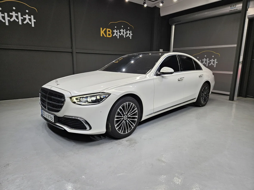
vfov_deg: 58.9
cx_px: 127
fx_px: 169
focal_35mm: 23
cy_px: 95
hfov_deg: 73.9
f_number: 1.8
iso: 64
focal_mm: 5.4
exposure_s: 1/120
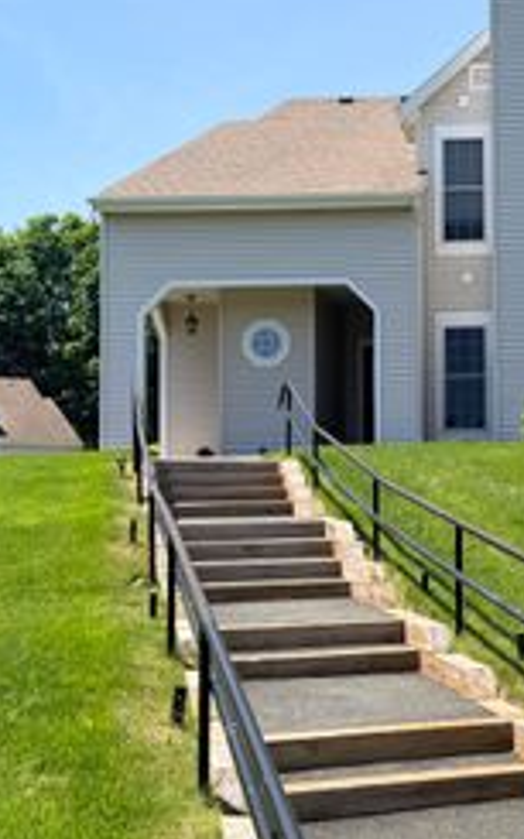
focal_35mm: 52
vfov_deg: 38.8
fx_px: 1189
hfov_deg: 24.0
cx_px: 490
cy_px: 454
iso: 80
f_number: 1.78
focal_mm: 6.76
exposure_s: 1/3759
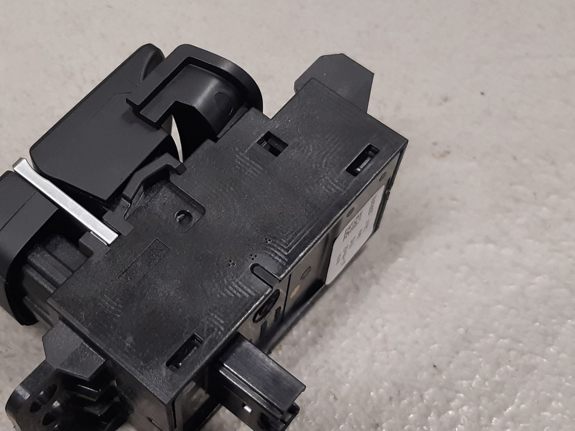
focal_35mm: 38
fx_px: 631
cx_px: 164
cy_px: 229
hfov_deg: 47.6
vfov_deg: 37.7
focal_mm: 3.93
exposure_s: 1/50
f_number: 1.7
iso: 125
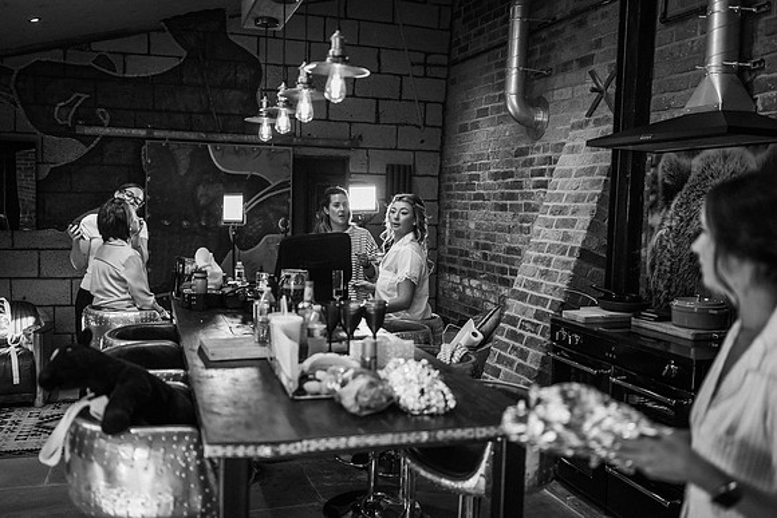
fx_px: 756
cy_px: 259
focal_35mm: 35
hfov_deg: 54.4
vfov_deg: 37.9
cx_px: 388
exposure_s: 1/250
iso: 280
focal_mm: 35
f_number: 1.8
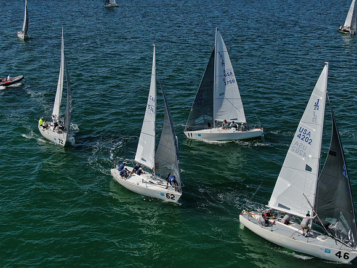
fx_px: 485
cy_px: 134
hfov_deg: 40.4
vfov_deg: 30.9
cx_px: 178
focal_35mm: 47
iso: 100
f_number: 3.8
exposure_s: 1/1600
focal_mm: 8.42
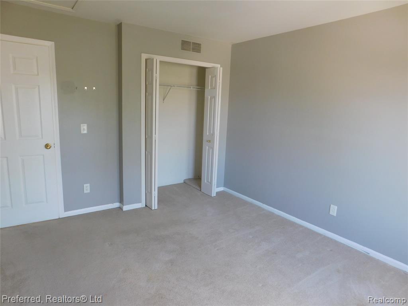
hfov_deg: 73.9
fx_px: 271
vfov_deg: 58.9
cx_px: 204
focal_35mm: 23
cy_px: 153
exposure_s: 1/30
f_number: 3
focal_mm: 4
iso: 140
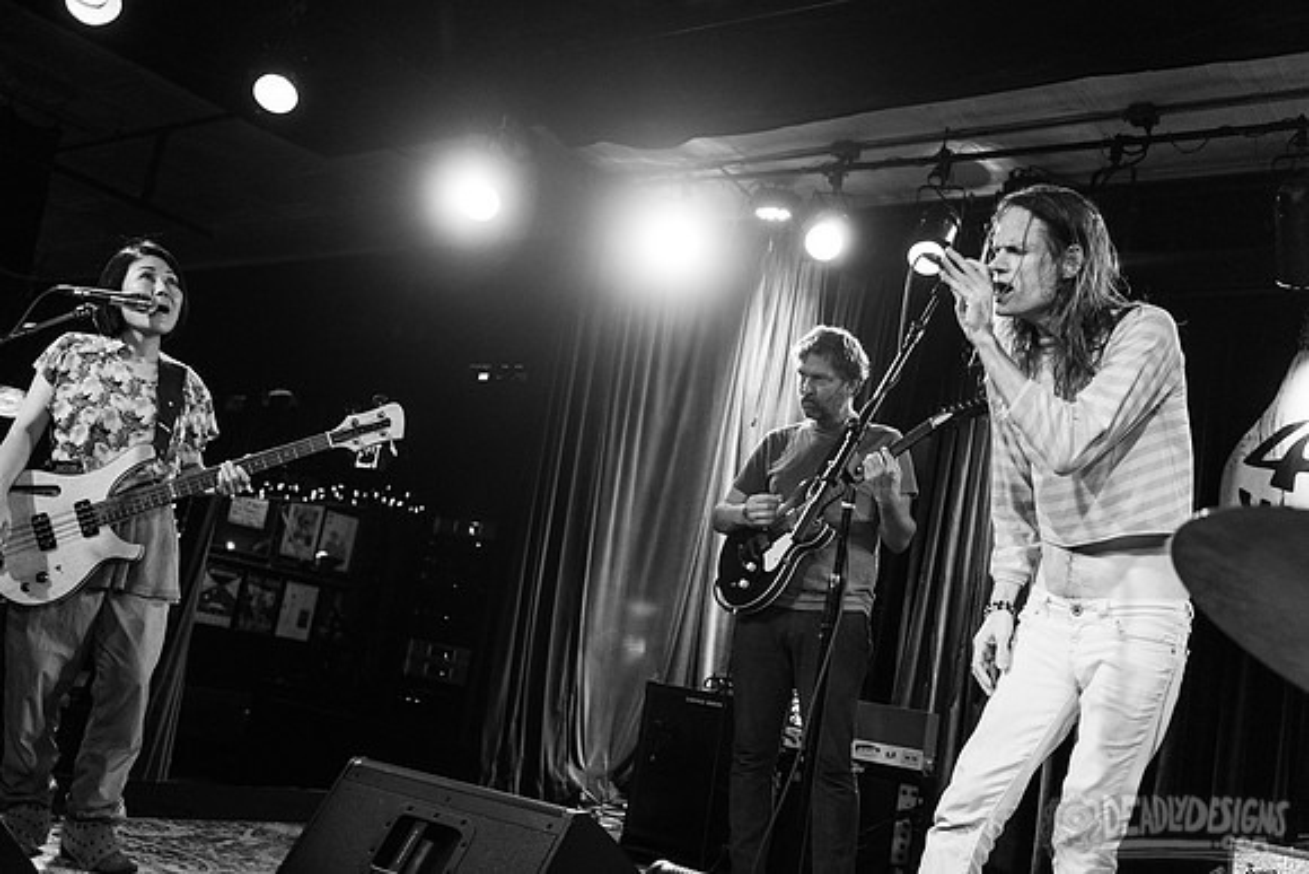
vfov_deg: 36.9
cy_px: 437
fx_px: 1309
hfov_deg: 53.1
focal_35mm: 36
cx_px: 654
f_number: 3.2
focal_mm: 36
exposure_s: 1/160
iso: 2500
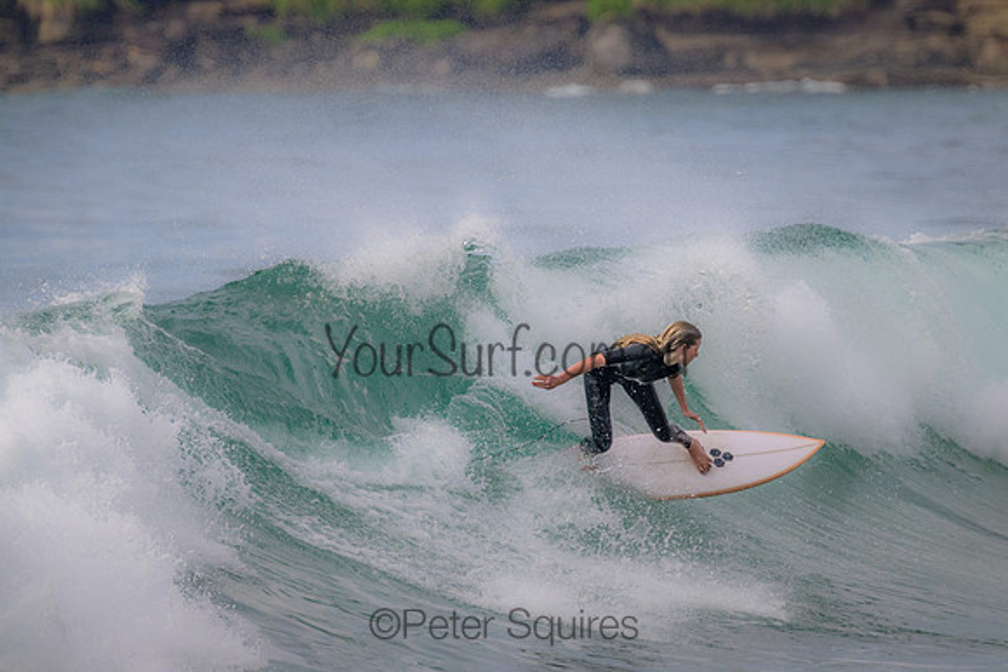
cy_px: 336
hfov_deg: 2.6
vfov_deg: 1.7
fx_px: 22404
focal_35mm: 800
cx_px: 504
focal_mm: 800
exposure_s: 1/2000
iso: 1600
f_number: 11
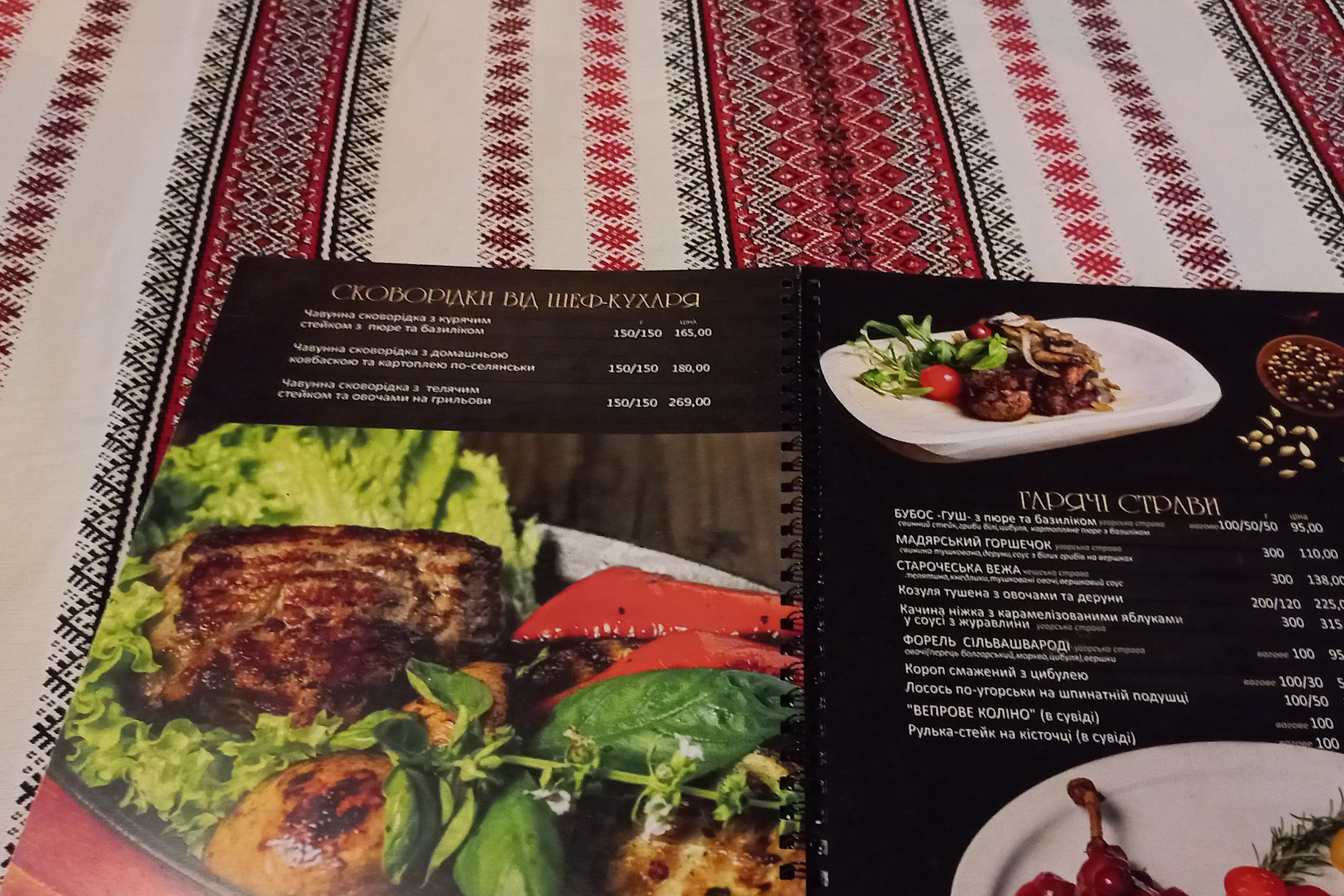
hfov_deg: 54.2
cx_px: 766
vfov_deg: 37.8
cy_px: 492
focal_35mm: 35
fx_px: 1307
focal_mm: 4.6
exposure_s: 1/24
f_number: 1.8
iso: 1600
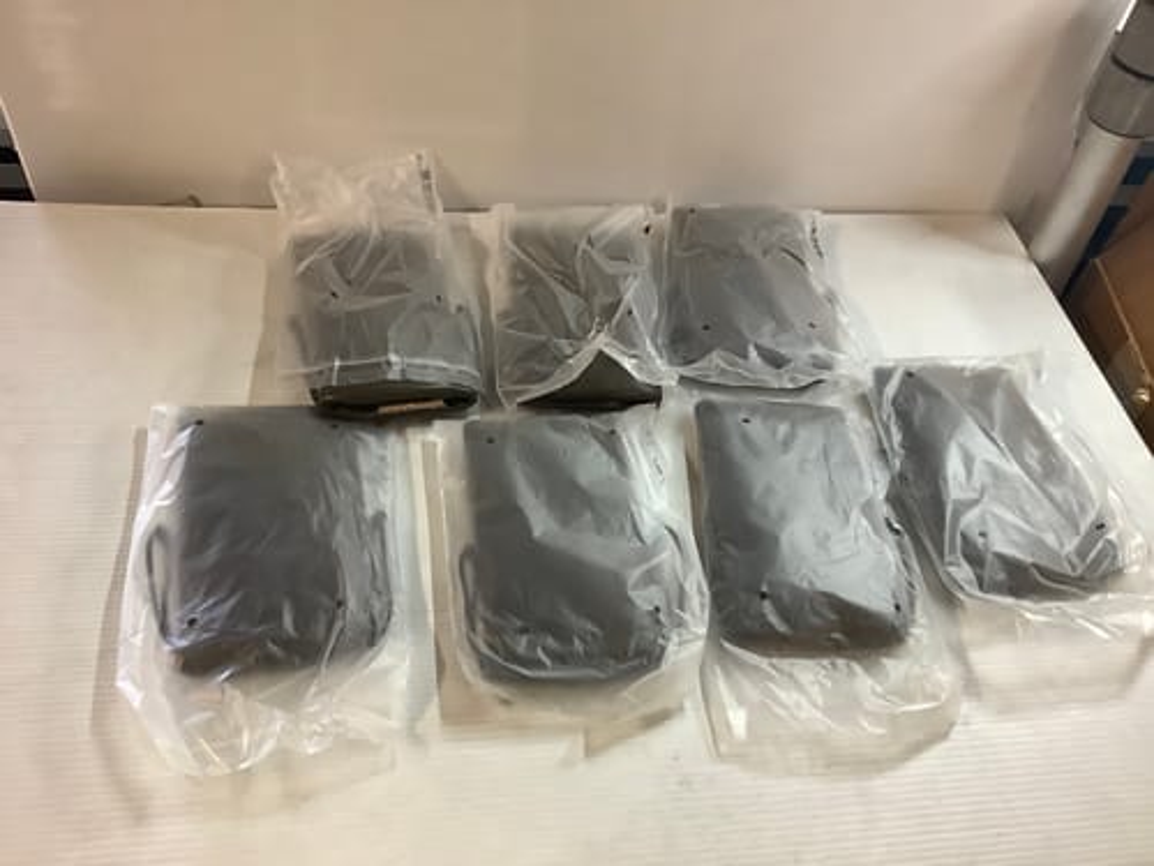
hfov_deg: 58.4
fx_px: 1033
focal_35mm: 31
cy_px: 433
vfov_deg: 45.4
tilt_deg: -48.6
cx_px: 577
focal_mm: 3.3
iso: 160
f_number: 2.4
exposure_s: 1/50
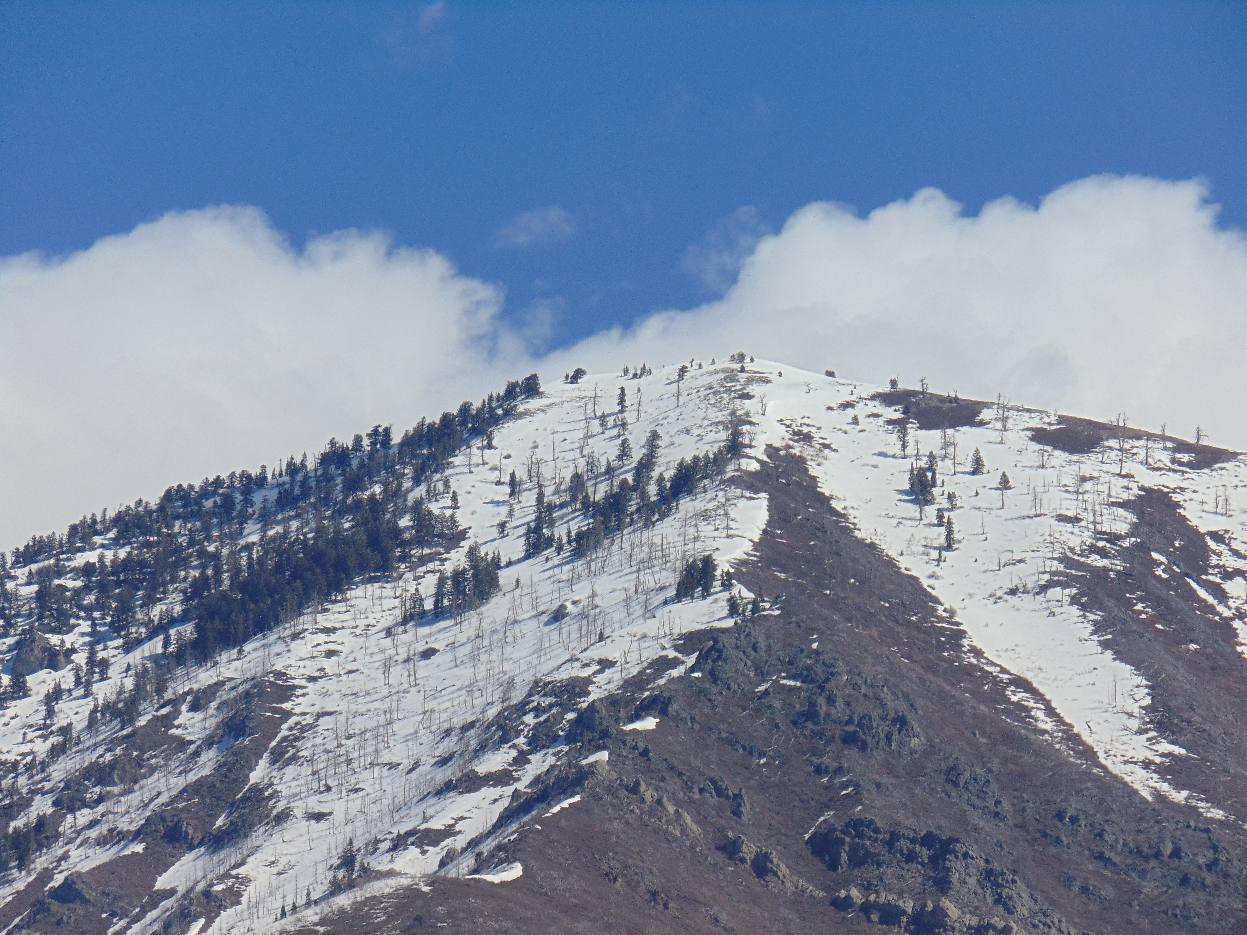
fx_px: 11059
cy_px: 468
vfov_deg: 4.8
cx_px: 624
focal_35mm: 307
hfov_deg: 6.5
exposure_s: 1/320
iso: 80
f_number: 10.8
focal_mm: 55.1
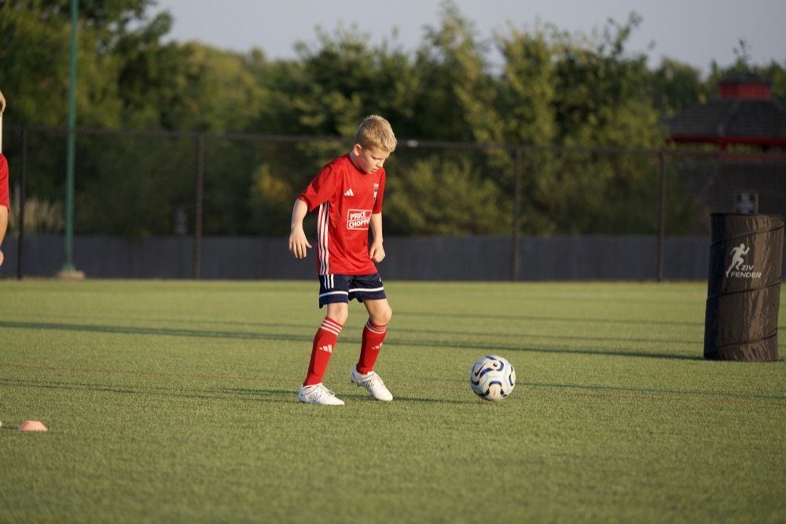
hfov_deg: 9.4
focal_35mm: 220
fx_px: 4801
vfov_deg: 6.2
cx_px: 393
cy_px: 262
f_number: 5
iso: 200
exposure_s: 1/500
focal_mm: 220
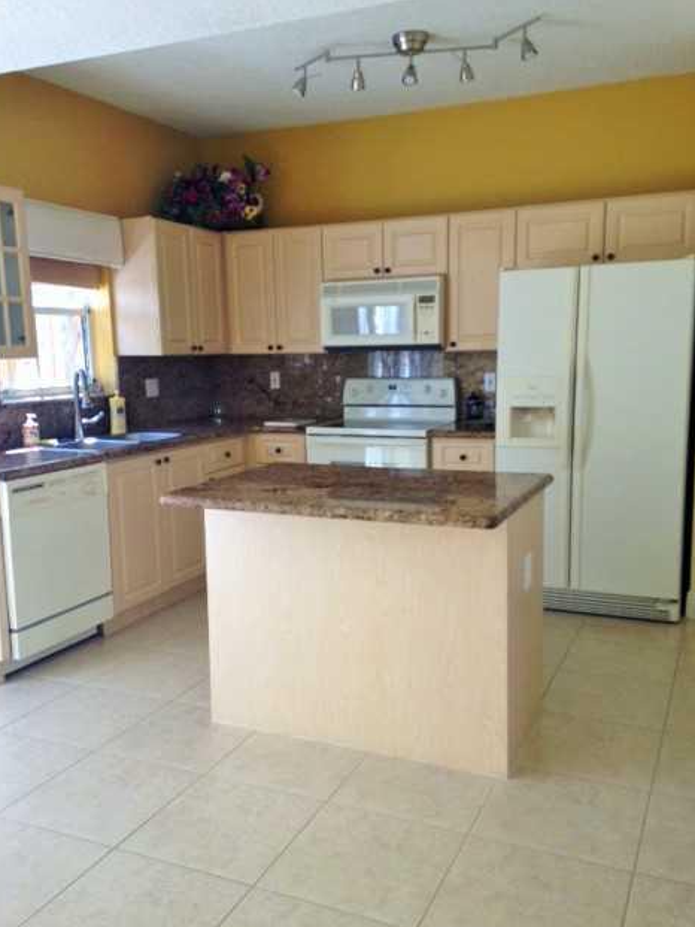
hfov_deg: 41.8
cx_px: 340
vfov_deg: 53.9
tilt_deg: -10.6
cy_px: 473
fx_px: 910
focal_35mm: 34
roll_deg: +1.3
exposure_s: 1/40
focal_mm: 4.12
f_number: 2.4
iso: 64
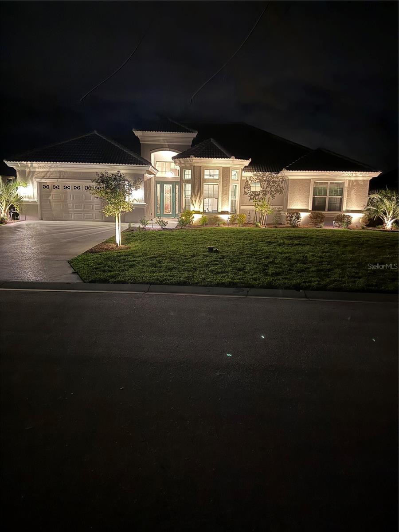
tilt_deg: -9.0
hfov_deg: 56.8
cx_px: 200
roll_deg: -1.5
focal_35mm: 24
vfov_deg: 71.6
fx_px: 369
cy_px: 266
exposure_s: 1/9
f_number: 1.78
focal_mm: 6.76
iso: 1250
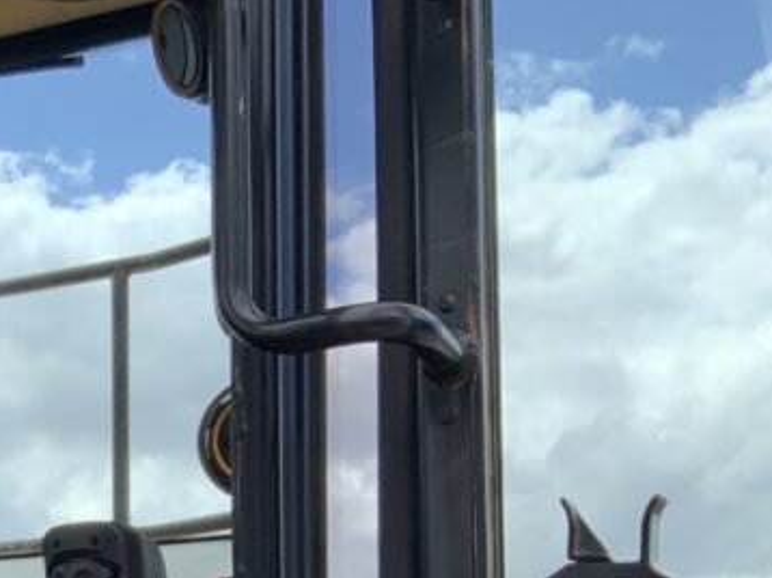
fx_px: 1850
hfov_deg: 21.0
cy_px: 787
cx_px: -282
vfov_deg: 16.6
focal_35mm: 83
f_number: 1.8
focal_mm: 3
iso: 16
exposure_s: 1/556
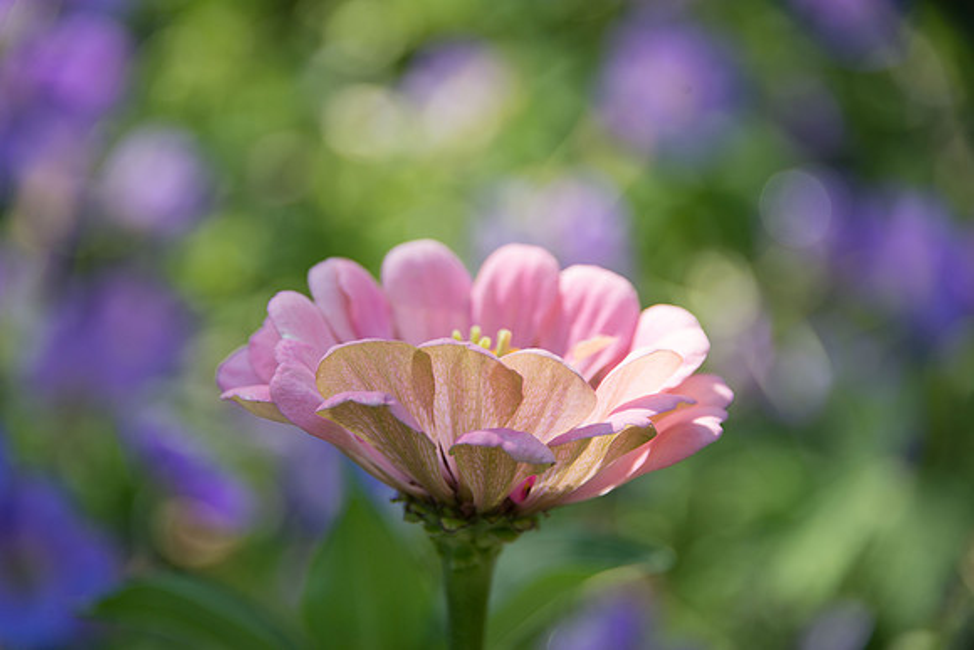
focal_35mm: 300
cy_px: 325
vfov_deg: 4.6
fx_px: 8118
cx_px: 487
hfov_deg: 6.9
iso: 320
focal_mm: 300
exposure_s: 1/640
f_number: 5.6
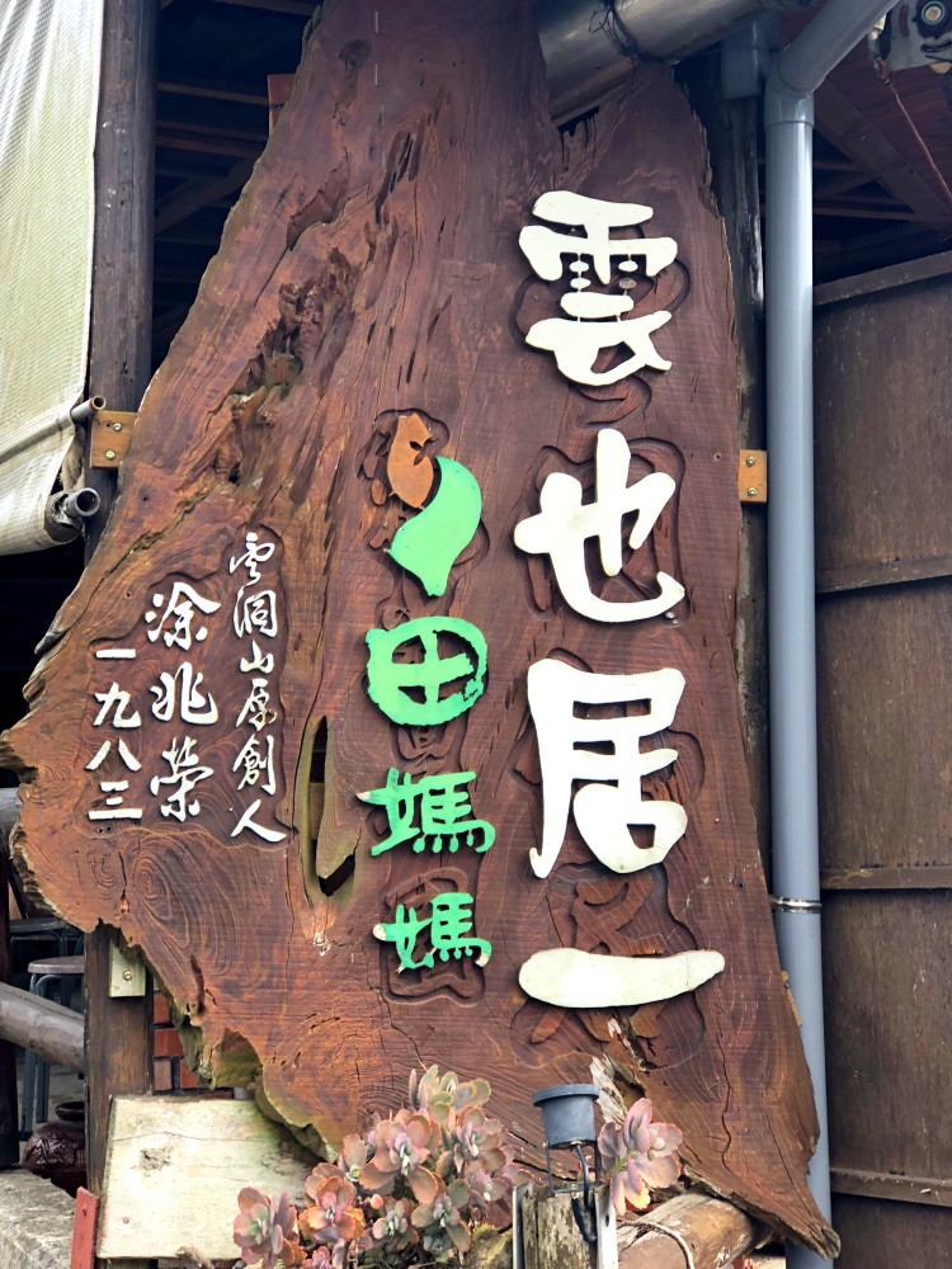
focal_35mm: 57
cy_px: 634
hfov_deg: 25.7
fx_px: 2090
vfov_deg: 33.8
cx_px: 476
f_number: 2.8
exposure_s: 1/161
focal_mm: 6.6
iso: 20
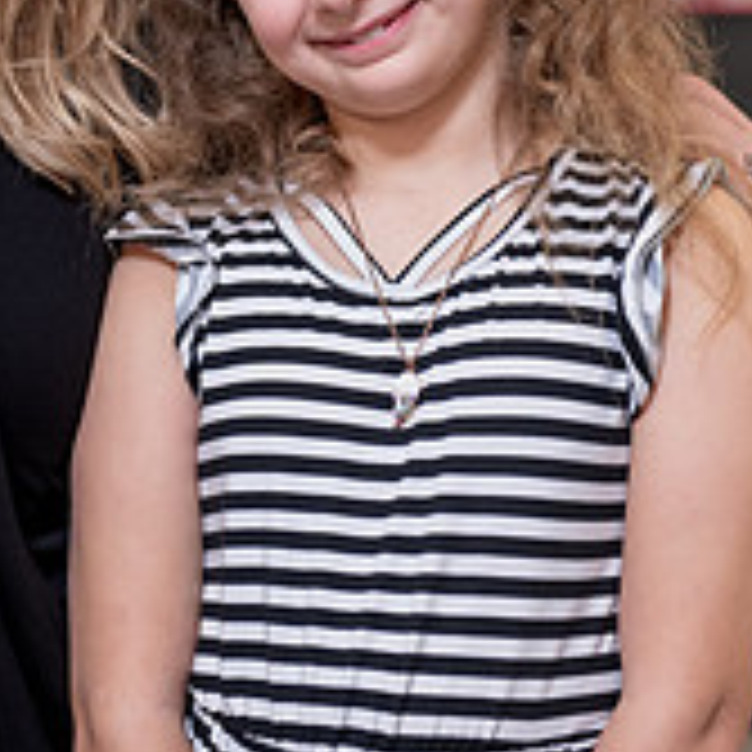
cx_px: 131
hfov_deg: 10.6
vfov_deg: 10.5
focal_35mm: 165
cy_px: 52
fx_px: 4055
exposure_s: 1/125
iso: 800
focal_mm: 56
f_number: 3.2
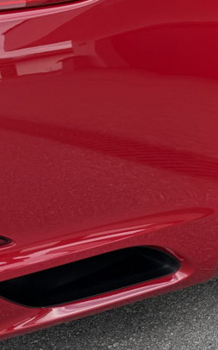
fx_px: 609
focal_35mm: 64
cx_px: 386
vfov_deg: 30.3
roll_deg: -0.8
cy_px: 23
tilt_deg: -15.4
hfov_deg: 16.9
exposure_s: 1/1106
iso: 100
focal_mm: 6.76
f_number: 1.78
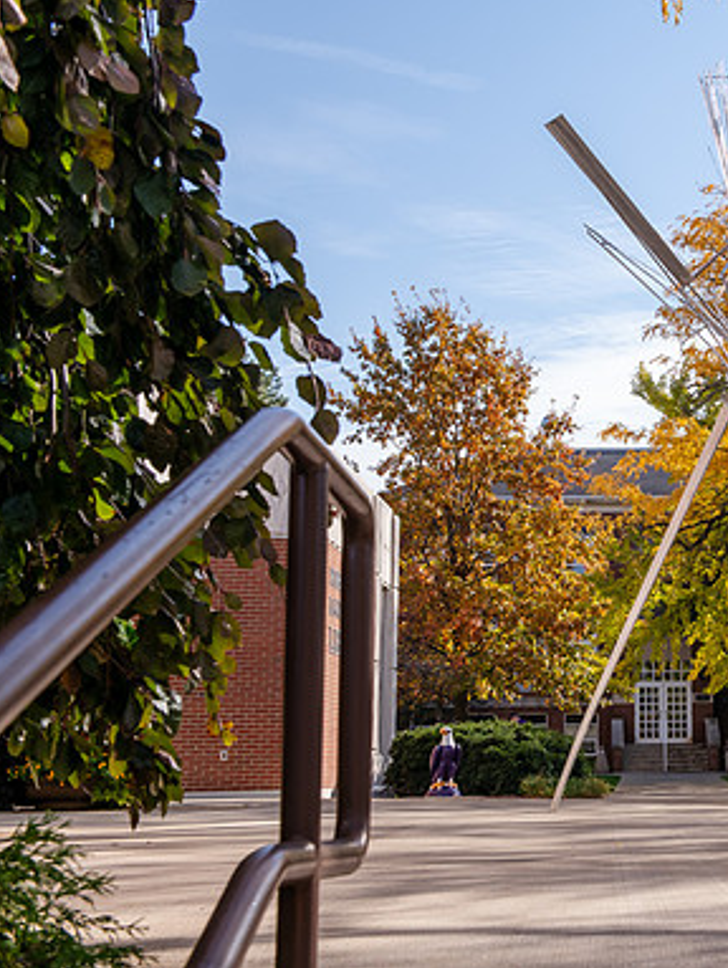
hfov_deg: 22.2
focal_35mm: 64
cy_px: 481
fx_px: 1792
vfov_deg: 30.2
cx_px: 698
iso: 250
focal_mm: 44
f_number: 10
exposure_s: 1/200
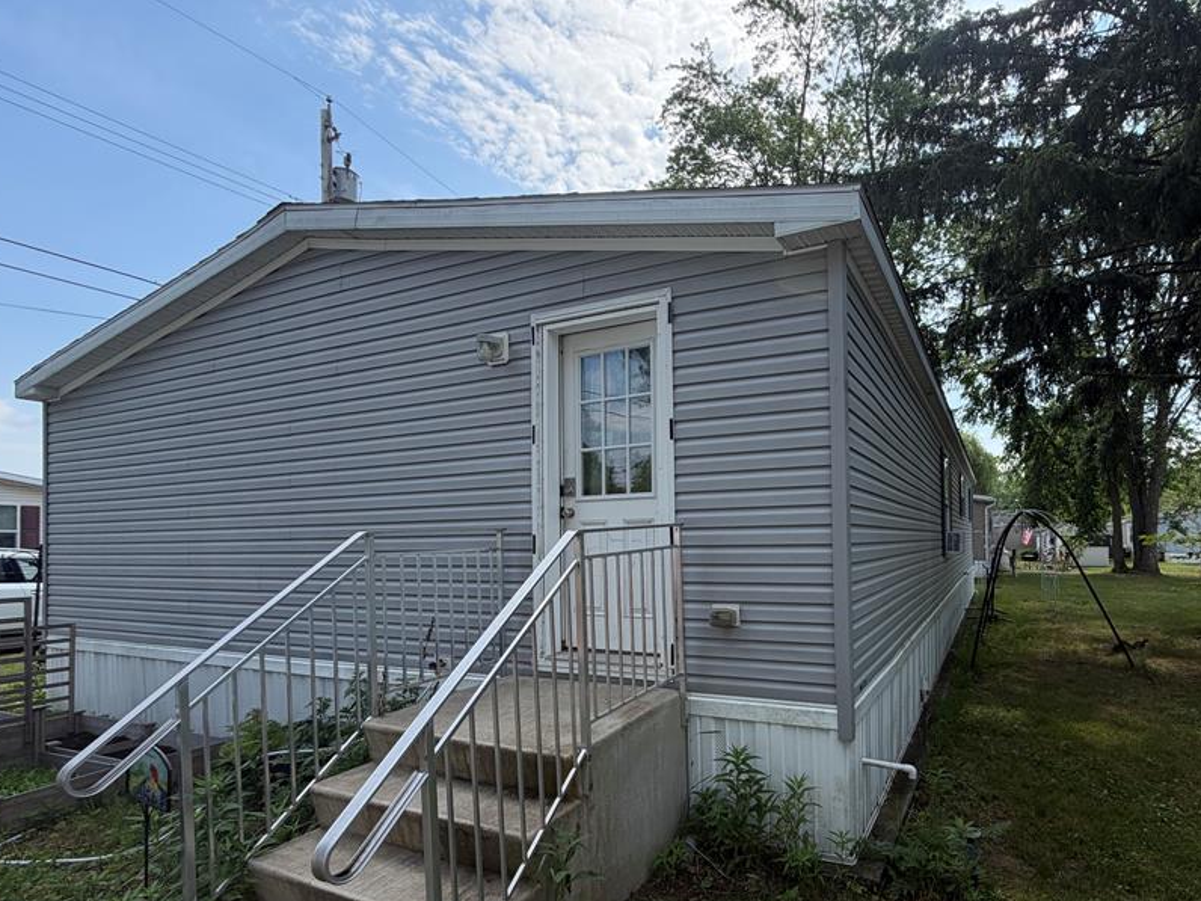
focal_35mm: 18
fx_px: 625
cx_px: 750
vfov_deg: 71.0
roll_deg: +1.5
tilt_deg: +0.3
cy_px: 528
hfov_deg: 86.1
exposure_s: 1/770
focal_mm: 2.22
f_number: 2.2
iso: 32
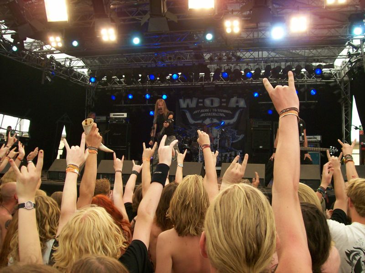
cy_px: 136
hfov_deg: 51.4
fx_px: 379
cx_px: 182
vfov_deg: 39.6
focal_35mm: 36
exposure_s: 1/135
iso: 80
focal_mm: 6
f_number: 2.7
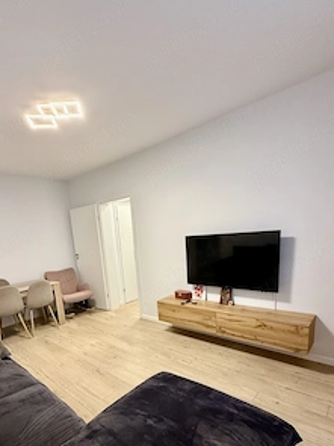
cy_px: 289
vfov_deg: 82.4
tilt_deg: -11.4
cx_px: 141
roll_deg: +3.7
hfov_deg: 68.2
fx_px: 245
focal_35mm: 19
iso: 320
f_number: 2.2
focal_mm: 2.22
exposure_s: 1/50
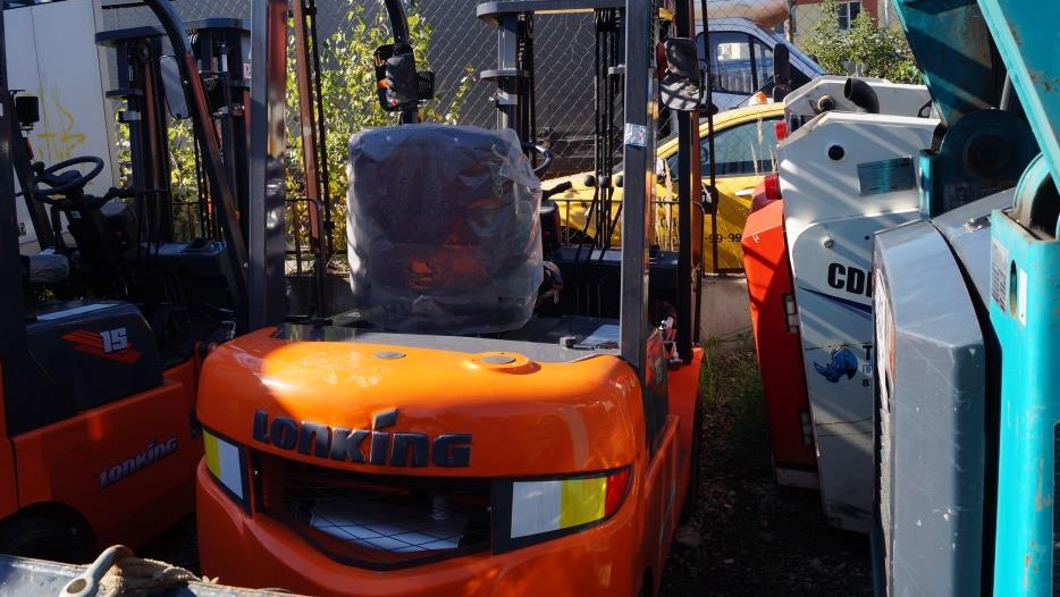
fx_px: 872
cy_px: 229
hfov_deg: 62.5
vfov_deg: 37.6
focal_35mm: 31
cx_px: 490
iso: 100
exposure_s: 1/125
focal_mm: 18
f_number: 8
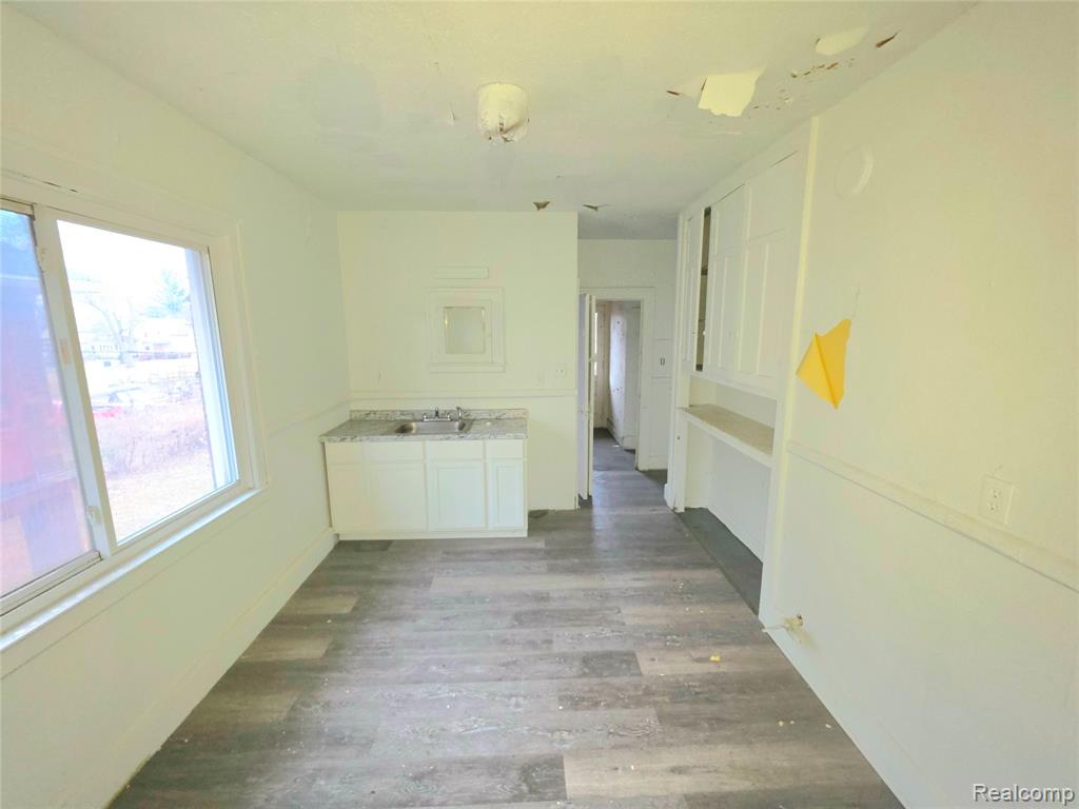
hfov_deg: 106.2
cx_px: 540
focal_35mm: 13
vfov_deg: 89.9
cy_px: 404
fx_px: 405
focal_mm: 2.2
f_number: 1.9
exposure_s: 1/30
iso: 320
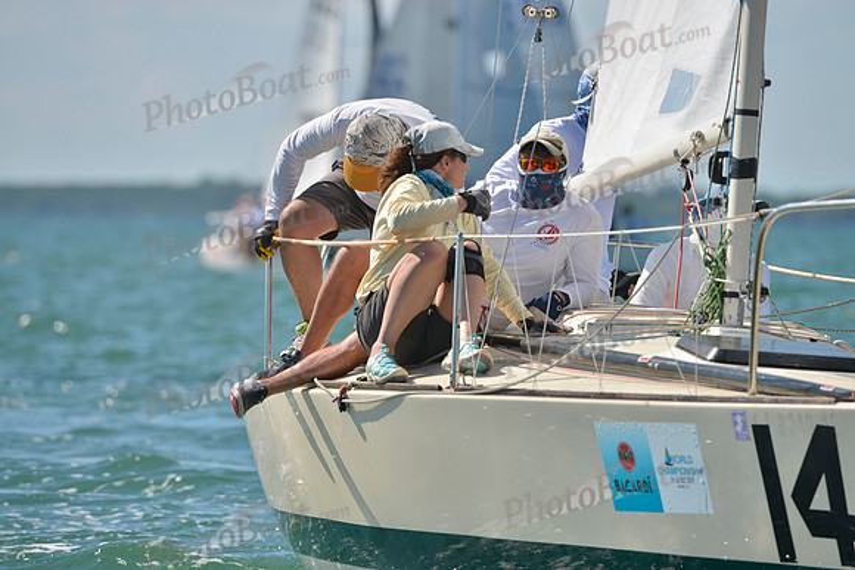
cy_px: 285
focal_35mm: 300
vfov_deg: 4.6
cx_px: 428
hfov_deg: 6.9
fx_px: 7126
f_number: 6.3
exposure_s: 1/1000
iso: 200
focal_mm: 300
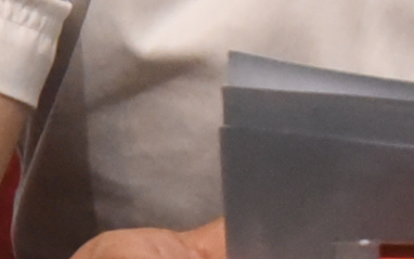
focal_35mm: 964
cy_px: -541
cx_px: 507
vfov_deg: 1.4
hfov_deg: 2.2
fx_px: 10880
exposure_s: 1/800
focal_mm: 120
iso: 10000
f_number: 7.1
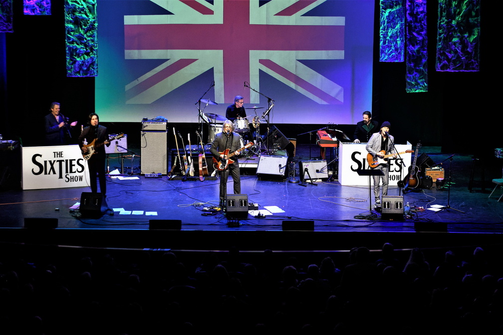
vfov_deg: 16.3
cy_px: 168
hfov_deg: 24.2
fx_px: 1174
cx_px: 252
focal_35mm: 84
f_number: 3.5
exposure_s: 1/250
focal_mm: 56
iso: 4000
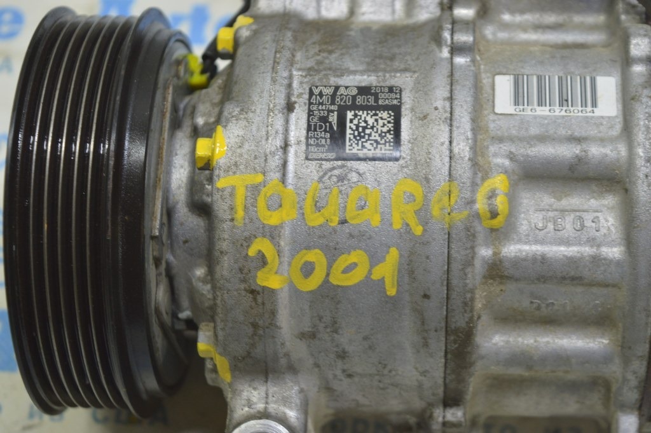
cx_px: 326
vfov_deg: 16.5
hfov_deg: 24.6
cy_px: 216
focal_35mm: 82
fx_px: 1491
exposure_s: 1/20
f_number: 5.6
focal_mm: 55
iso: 400
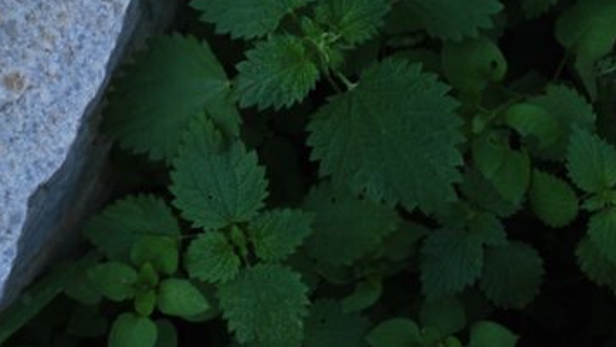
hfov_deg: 14.5
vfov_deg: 8.4
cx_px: -202
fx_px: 2304
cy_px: -215
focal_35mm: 141
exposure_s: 1/125
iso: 140
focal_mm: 32
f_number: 5.6
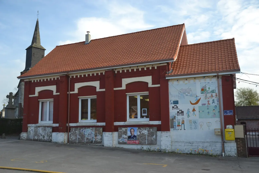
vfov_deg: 40.0
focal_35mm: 33
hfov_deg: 57.2
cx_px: 130
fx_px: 237
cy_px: 86
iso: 100
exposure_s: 1/200
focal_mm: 22
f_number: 5.6
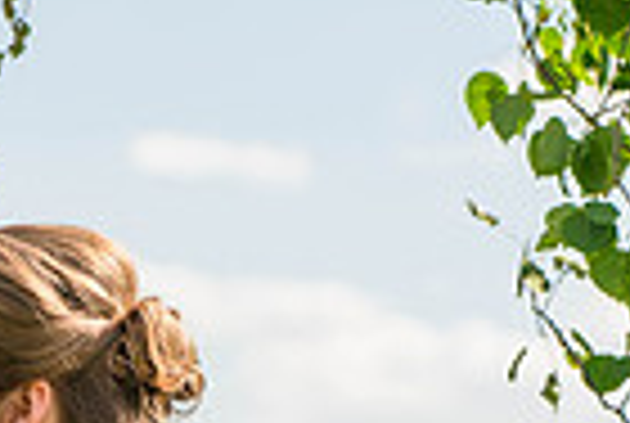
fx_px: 6664
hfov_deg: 5.4
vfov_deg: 3.6
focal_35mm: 380
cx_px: -382
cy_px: 866
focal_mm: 92
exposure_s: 1/1250
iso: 400
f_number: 4.5
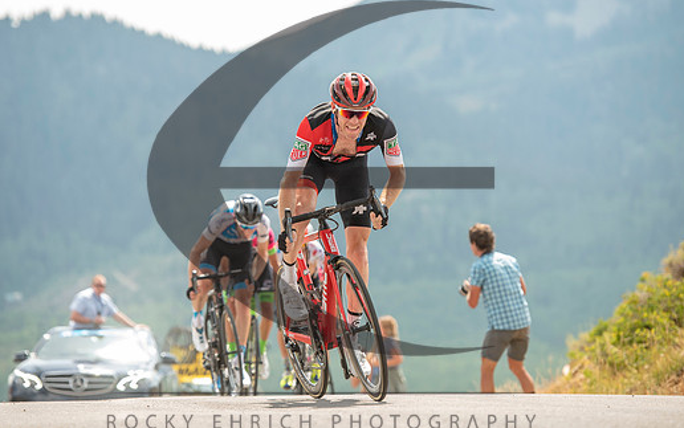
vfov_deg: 7.0
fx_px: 3525
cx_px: 321
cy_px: 174
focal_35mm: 189
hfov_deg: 11.1
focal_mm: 165
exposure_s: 1/1000
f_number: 4
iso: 400
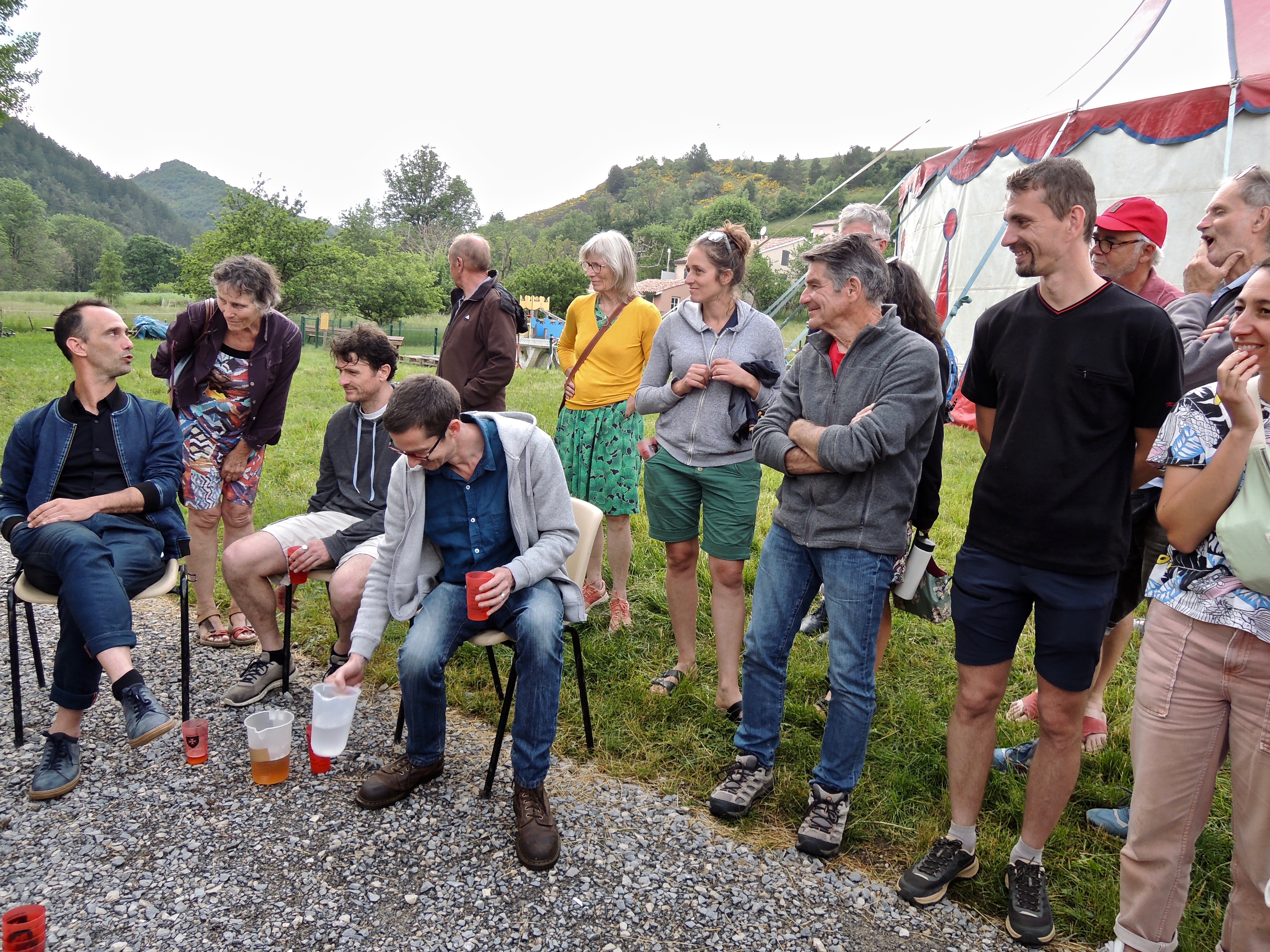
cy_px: 476
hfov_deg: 71.6
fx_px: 881
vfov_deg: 56.8
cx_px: 635
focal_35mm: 24
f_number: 2.8
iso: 100
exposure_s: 1/100
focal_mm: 4.3
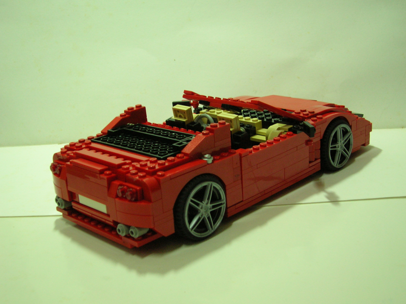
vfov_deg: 31.5
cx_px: 203
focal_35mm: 46
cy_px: 152
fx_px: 539
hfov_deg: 41.3
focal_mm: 7.7
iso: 128
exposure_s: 1/4.5
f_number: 3.2
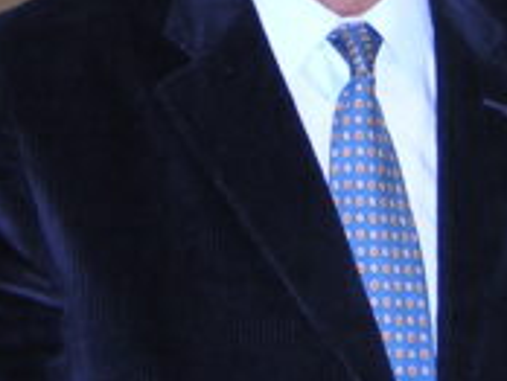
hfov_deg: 15.9
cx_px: 286
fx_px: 1819
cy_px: -189
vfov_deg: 11.5
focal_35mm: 124
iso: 154
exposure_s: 1/60.1
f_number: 2.6
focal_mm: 4.7
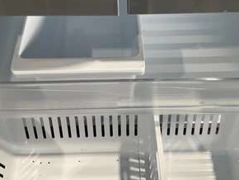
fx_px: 276
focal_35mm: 40
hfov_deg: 46.7
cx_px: 133
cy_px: 73
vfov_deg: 35.9
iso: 50
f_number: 1.8
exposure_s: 1/122
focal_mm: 3
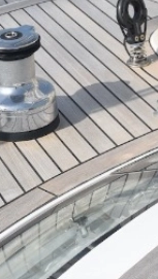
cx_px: -14
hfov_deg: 7.9
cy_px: 136
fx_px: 1136
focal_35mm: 153
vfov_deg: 14.0
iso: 200
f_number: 13
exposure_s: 1/640
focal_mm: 32
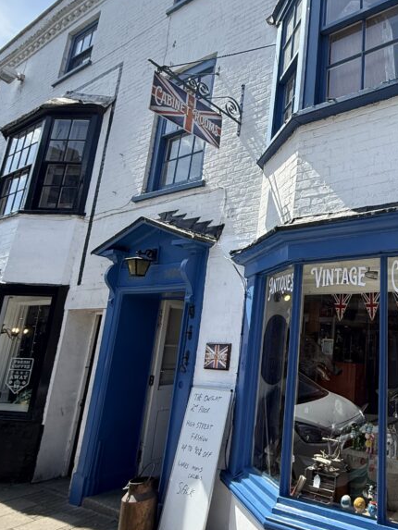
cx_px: 351
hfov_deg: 49.5
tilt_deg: +15.8
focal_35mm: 25
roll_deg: -2.1
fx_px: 383
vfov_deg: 69.4
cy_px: 257
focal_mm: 2.22
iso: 50
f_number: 2.2
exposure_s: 1/830
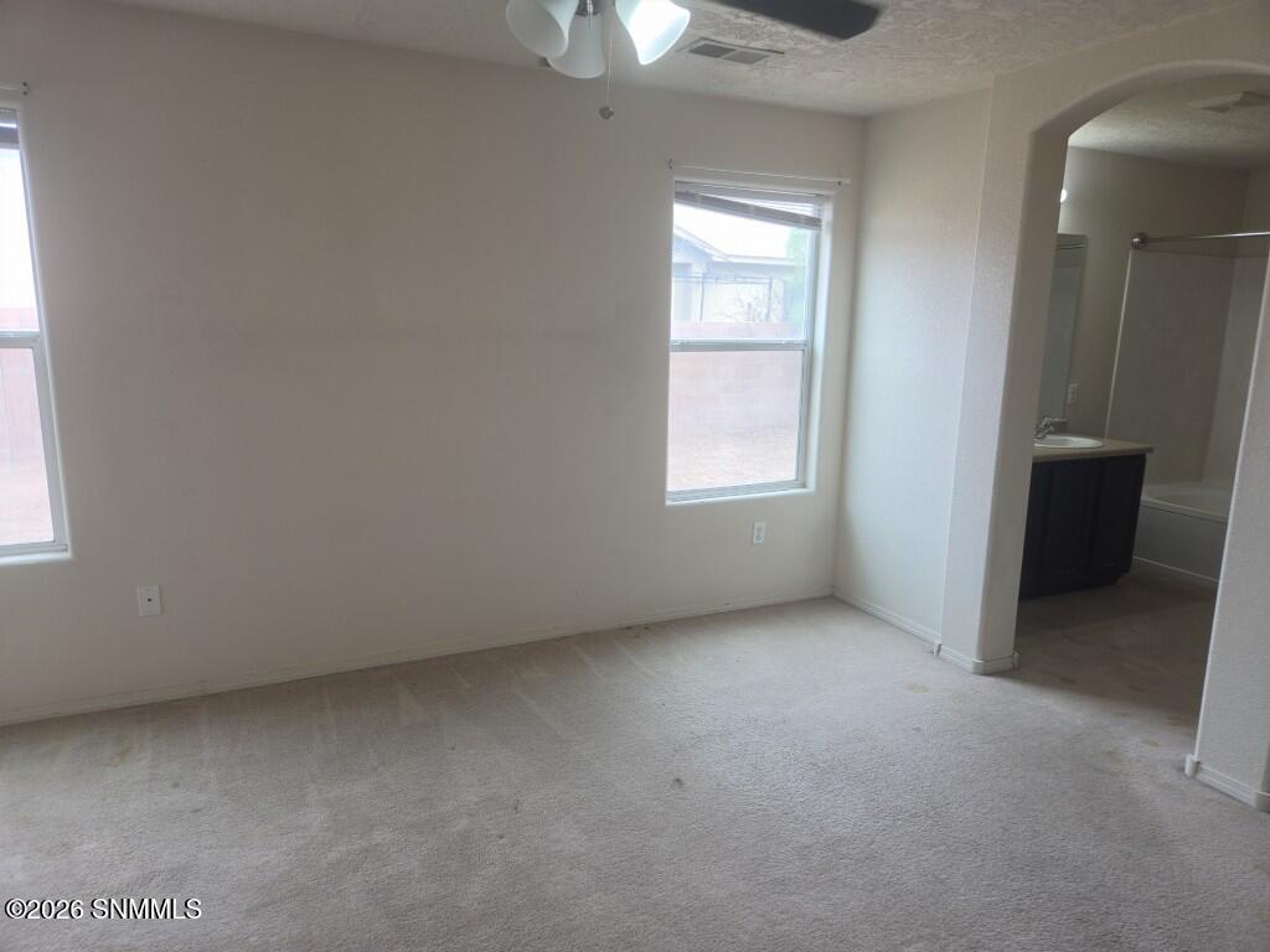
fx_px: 844
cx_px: 635
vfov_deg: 58.9
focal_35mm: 23
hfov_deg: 73.9
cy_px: 476
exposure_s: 1/120
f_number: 1.8
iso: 32
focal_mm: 5.4
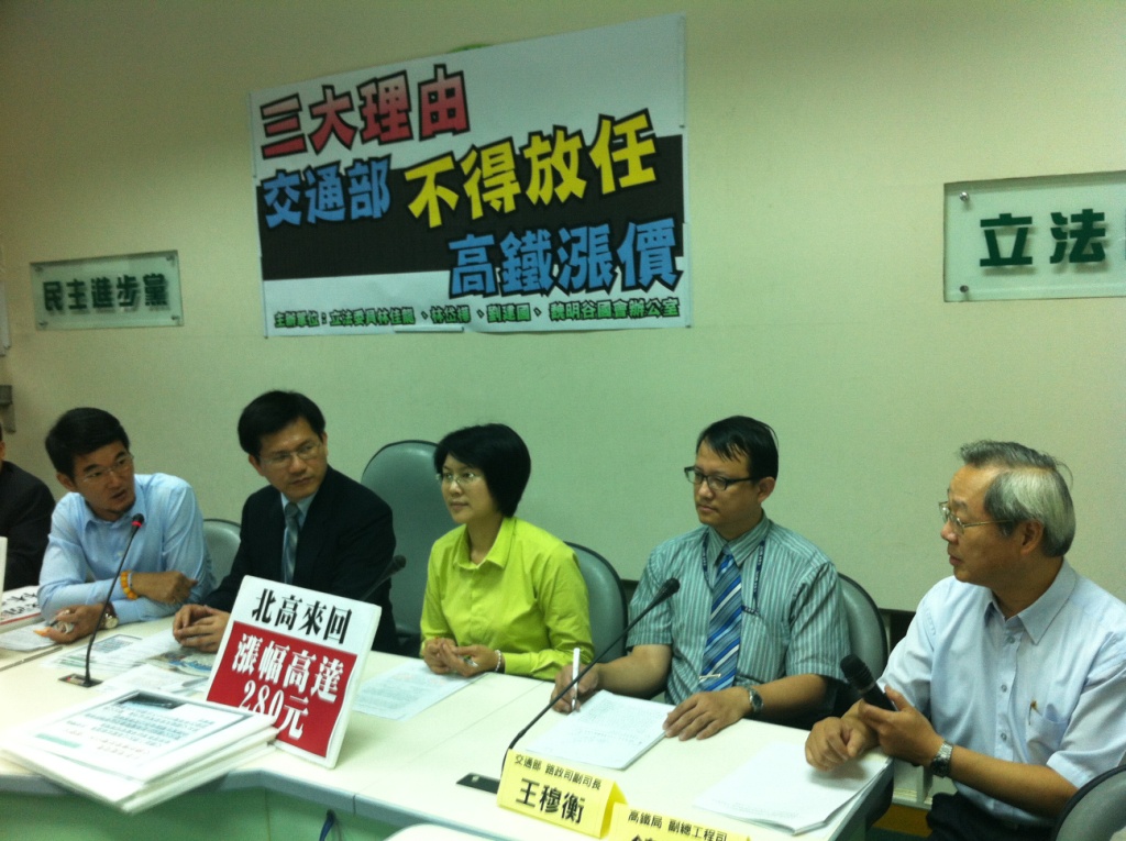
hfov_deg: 52.7
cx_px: 563
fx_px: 1137
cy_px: 420
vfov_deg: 40.6
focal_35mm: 35
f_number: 2.8
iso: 80
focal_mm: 3.85
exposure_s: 1/15
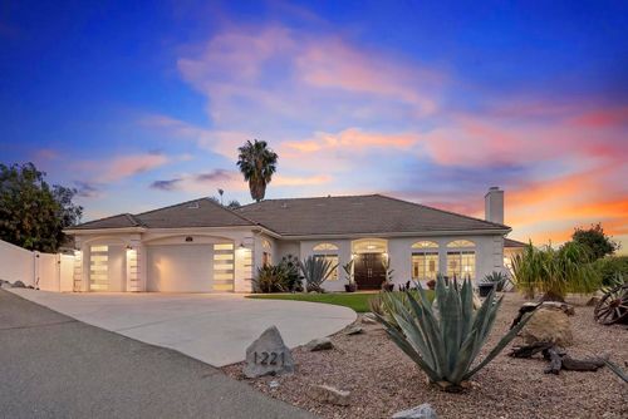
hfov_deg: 73.7
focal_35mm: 24
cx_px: 314
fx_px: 419
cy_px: 210
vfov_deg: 53.2
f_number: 8
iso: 500
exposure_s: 1/800
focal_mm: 24
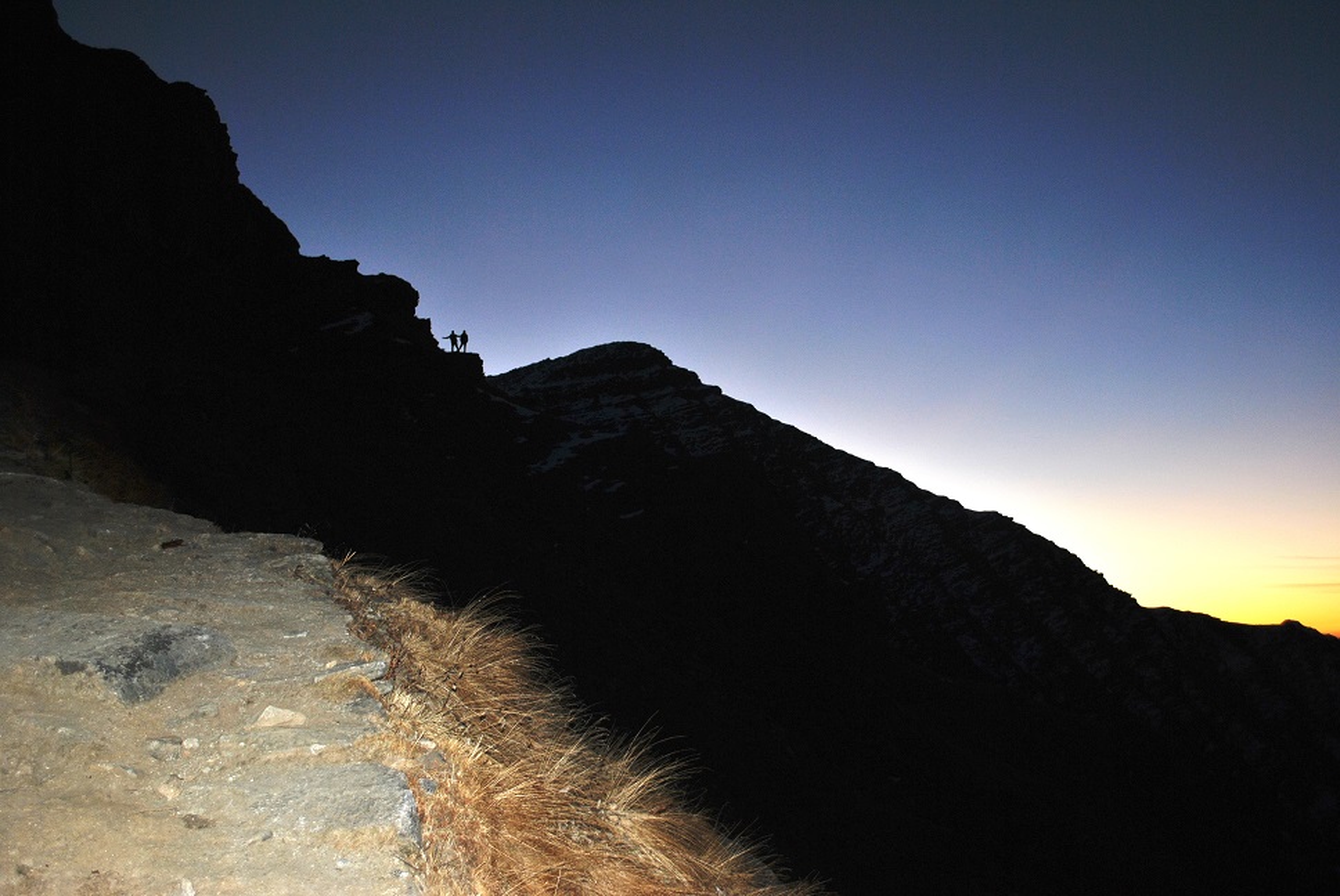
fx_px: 1230
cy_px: 448
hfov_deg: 57.2
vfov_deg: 40.1
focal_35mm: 33
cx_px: 670
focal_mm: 22
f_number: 4
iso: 200
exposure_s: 1/60
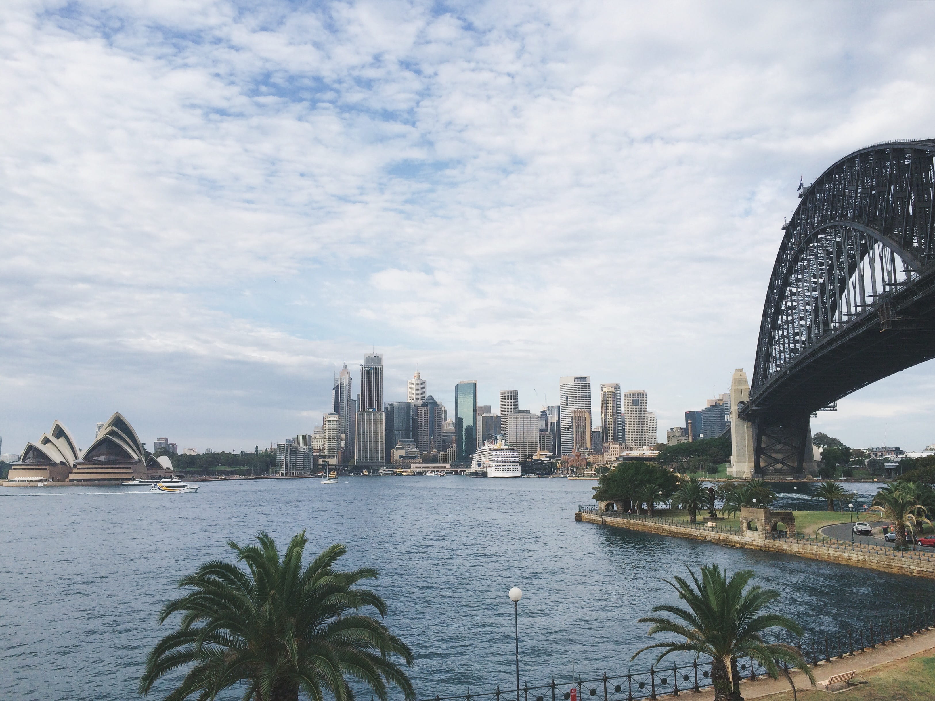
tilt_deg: +8.4
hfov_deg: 61.7
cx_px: 468
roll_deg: +1.2
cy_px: 350
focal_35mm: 29
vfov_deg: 48.2
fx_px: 783
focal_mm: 4.15
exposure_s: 1/1953
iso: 32
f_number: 2.2
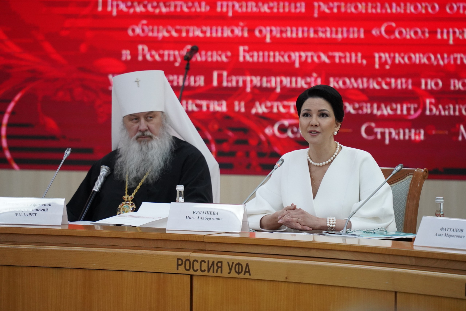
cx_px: 233
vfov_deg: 6.9
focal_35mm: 200
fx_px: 2589
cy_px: 156
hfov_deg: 10.3
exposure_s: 1/160
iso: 6400
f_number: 5.6
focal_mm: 200
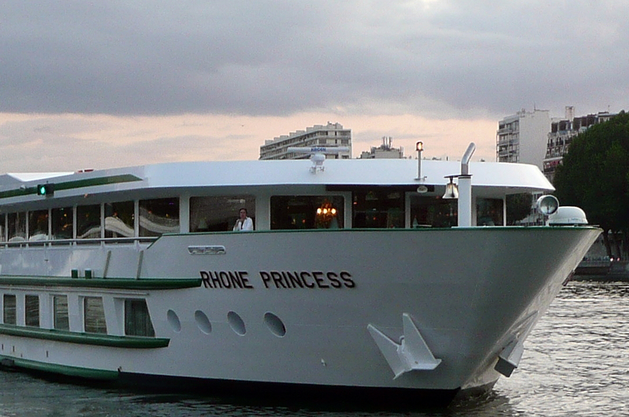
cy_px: 269
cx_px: 165
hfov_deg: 16.1
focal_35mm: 127
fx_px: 2216
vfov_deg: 10.8
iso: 100
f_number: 4.1
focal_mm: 7.3
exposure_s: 1/50
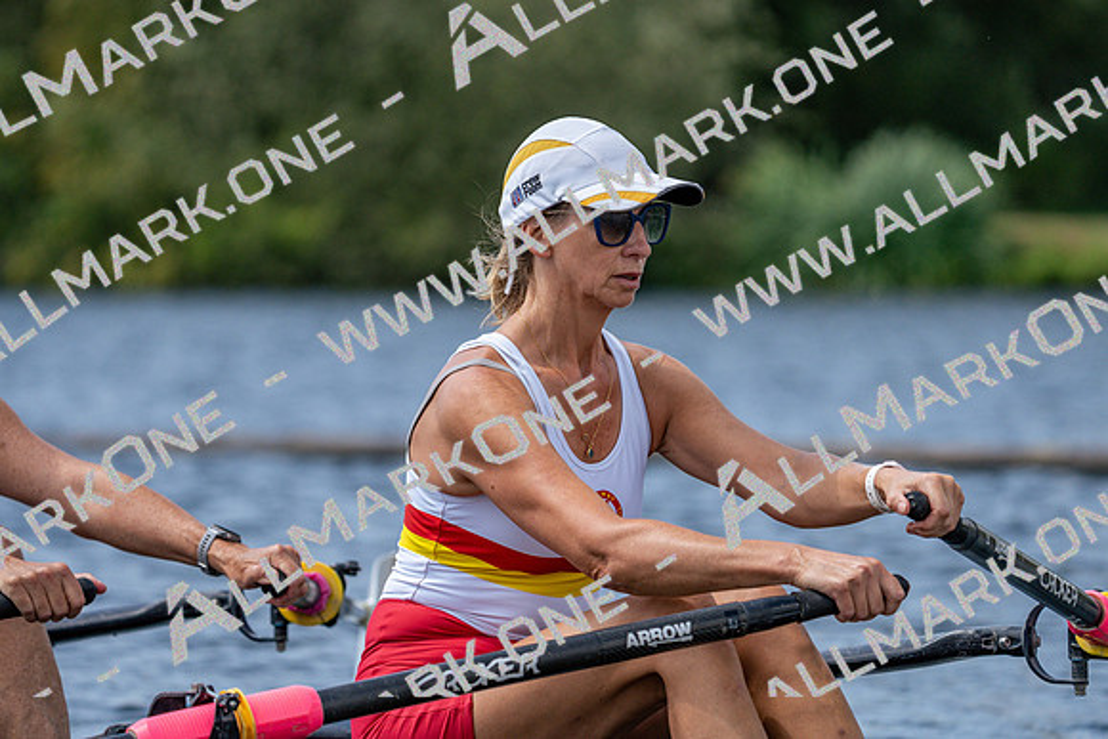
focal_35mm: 298
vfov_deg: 4.6
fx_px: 9173
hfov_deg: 6.9
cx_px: 554
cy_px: 370
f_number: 6.3
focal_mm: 298
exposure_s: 1/2000
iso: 400
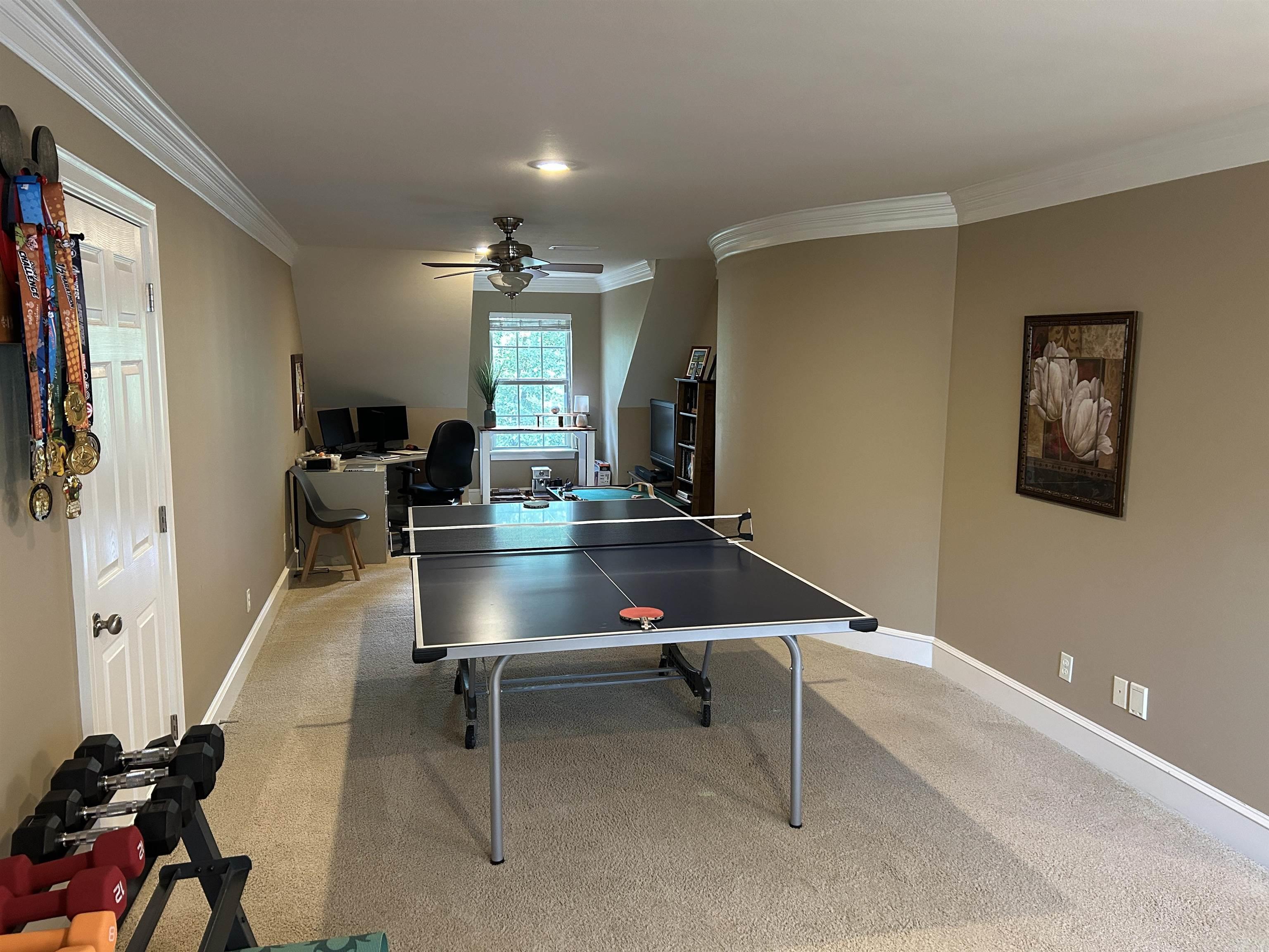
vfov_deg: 53.1
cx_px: 634
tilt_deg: -7.9
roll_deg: -0.3
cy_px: 476
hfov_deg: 67.3
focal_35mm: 26
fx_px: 953
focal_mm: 5.7
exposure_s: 1/60
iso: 320
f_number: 1.5
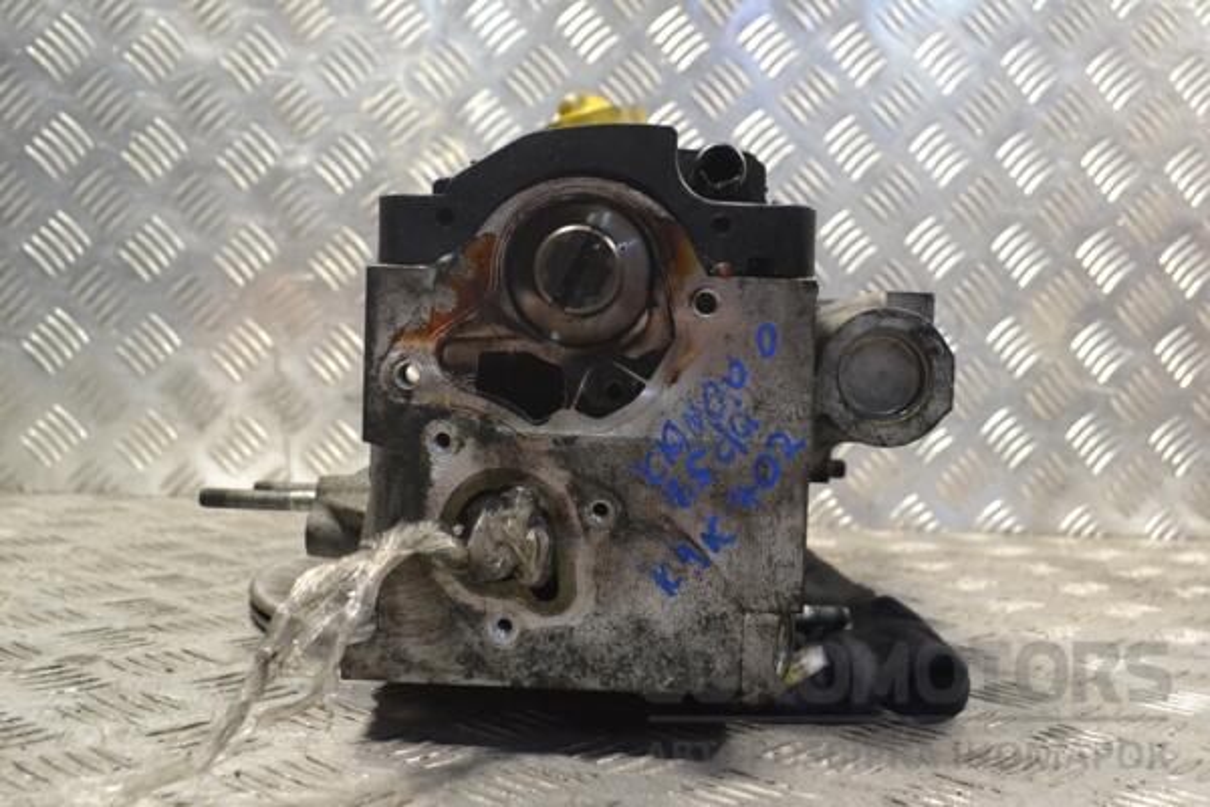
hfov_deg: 45.0
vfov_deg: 30.8
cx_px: 605
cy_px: 404
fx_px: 1462
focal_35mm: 44
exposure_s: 1/200
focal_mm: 29
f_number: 7.1
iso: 3200
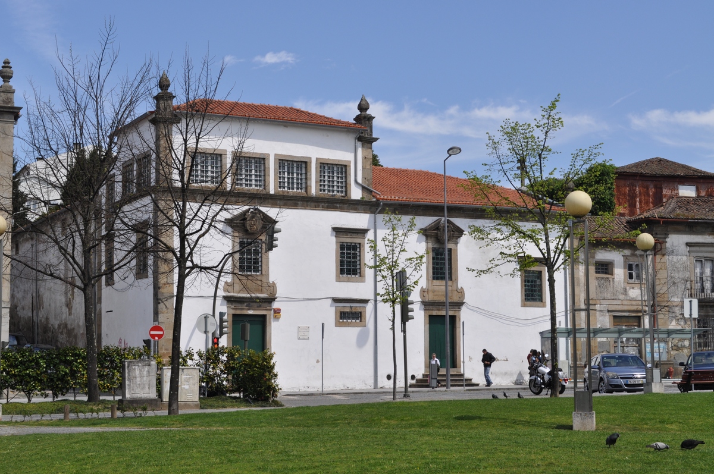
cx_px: 357
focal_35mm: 60
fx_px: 1189
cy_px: 237
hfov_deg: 33.4
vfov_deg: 22.6
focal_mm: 40
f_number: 10
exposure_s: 1/400
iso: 200
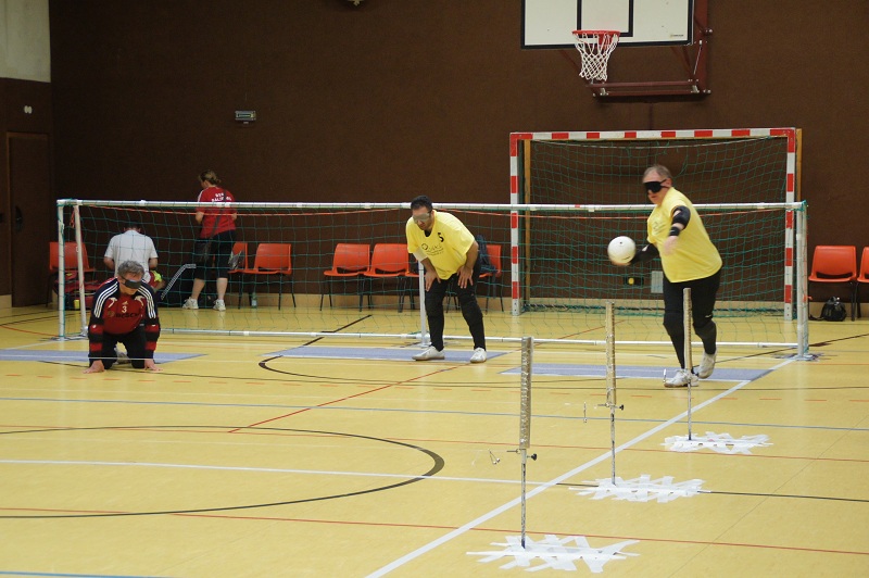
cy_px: 289
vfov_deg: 15.2
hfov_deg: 22.6
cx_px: 434
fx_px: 2171
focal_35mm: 90
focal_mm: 60
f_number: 5
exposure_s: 1/50
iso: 1600
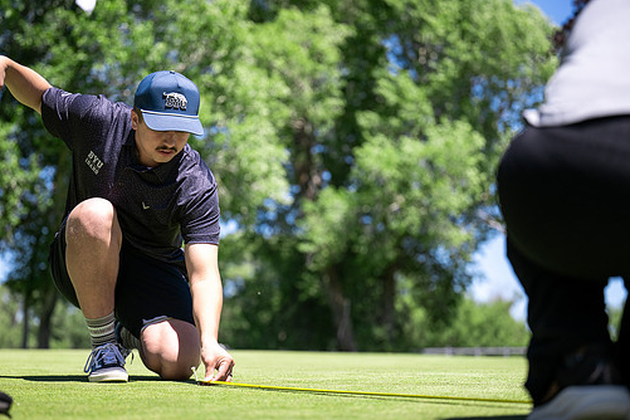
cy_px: 226
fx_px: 1417
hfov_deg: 25.1
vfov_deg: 16.9
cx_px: 299
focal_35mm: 81
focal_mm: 70
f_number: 2.8
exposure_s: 1/3200
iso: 250
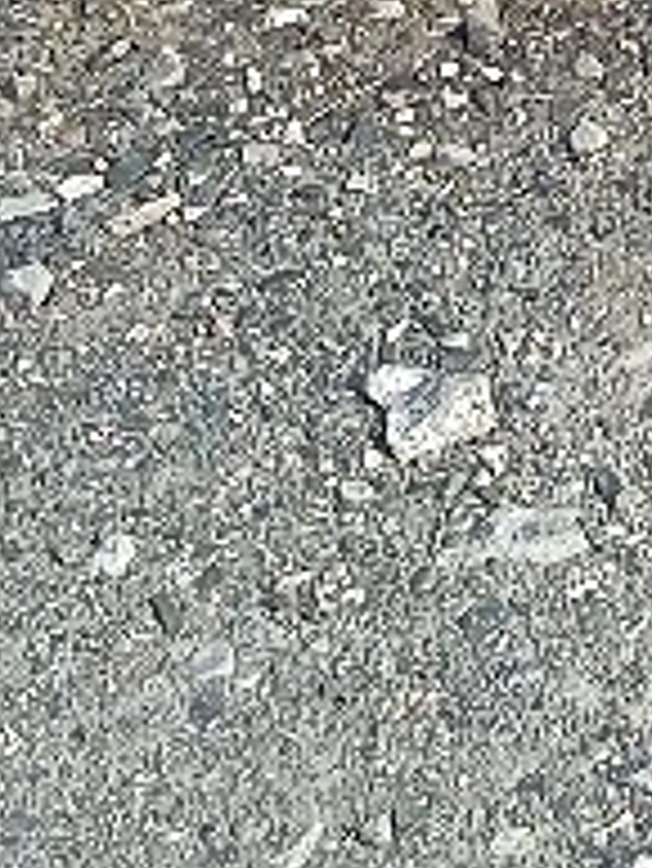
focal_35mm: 166
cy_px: -1176
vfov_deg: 10.4
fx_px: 4164
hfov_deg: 8.5
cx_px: 1264
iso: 152
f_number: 1.75
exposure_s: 1/625
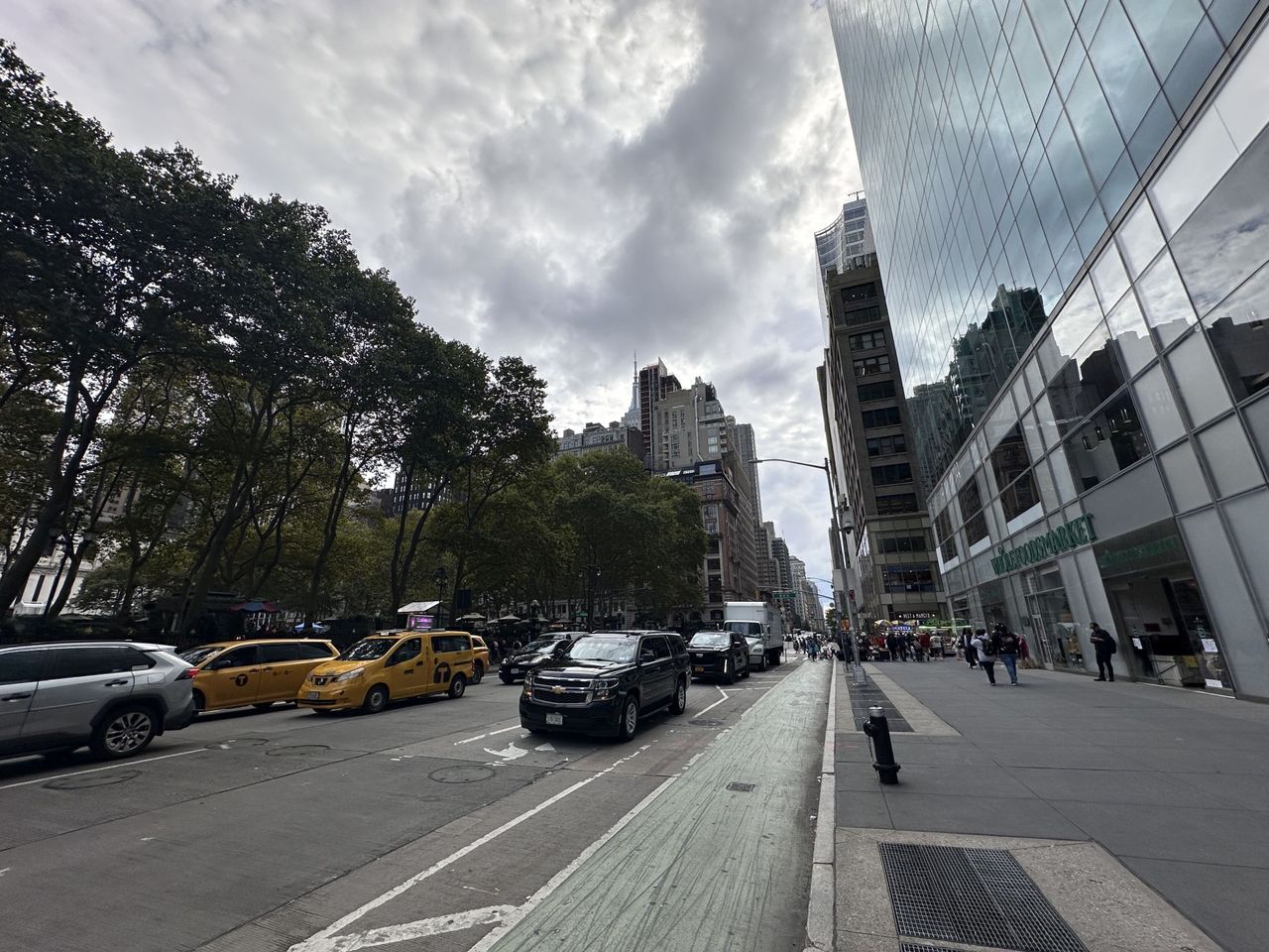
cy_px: 476
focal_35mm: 14
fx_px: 513
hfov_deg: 102.1
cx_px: 634
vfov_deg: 85.7
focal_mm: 2.22
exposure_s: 1/2257
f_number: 2.2
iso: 50
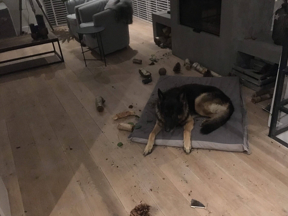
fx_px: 275
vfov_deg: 42.9
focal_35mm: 33
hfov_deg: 55.2
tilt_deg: -30.2
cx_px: 161
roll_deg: +4.9
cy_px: 112
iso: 1600
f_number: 2.2
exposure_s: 1/17
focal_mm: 4.15
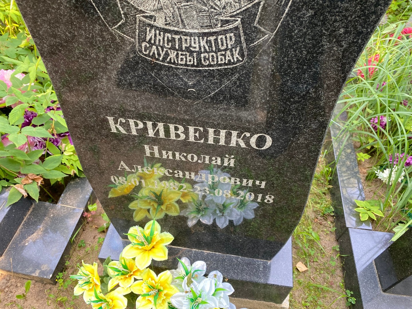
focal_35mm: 26
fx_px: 309
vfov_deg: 53.1
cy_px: 154
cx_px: 206
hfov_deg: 67.3
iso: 125
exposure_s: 1/121
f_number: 1.8
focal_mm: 4.25
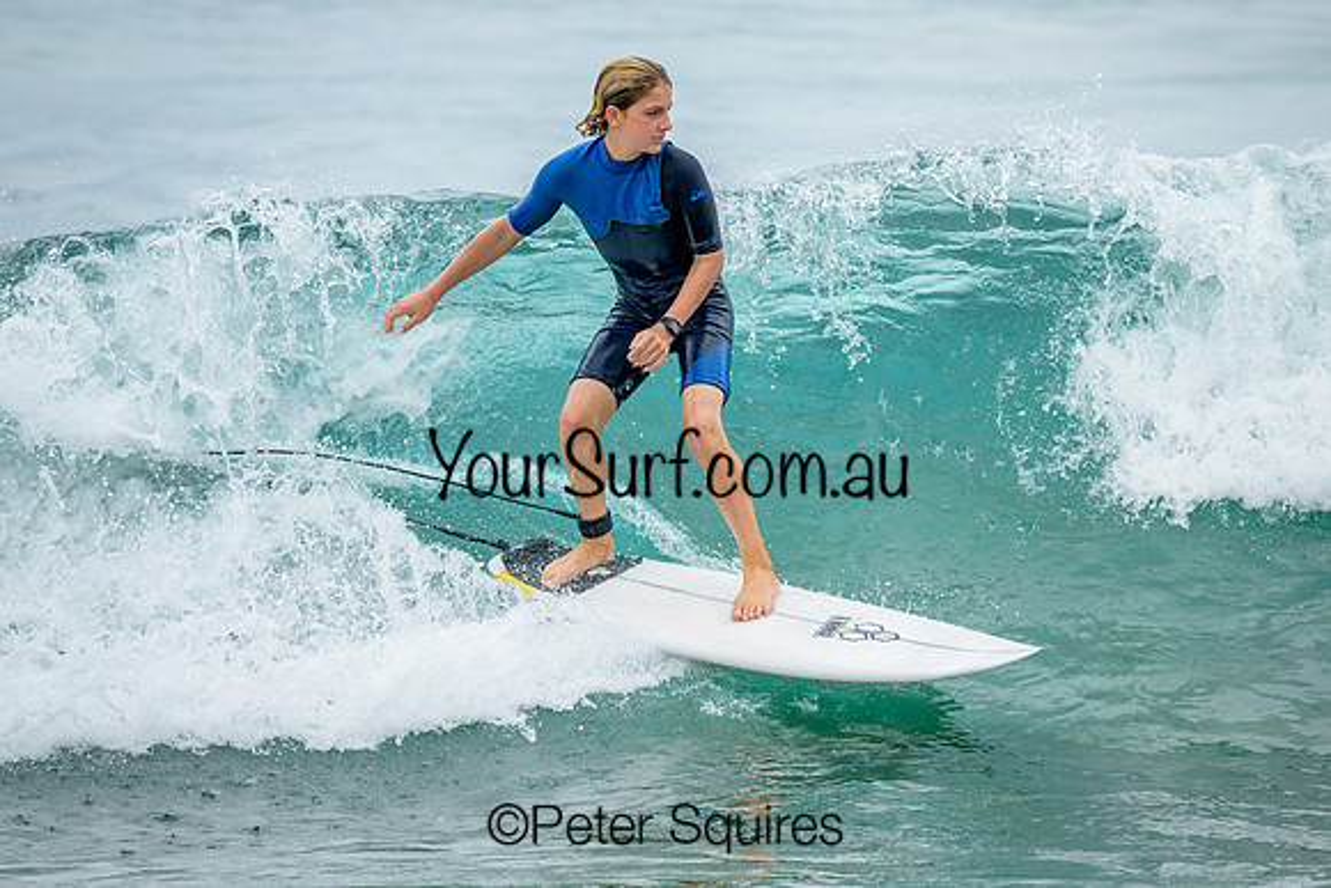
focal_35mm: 800
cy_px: 444
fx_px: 29583
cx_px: 666
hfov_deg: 2.6
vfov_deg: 1.7
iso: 500
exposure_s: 1/2000
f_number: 6.3
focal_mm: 800
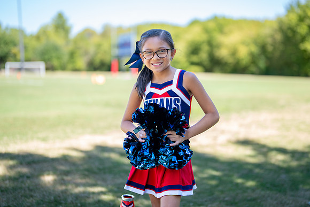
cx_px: 171
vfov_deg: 24.4
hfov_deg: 35.9
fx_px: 478
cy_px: 95
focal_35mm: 56
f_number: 1.2
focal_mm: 50
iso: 100
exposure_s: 1/1250
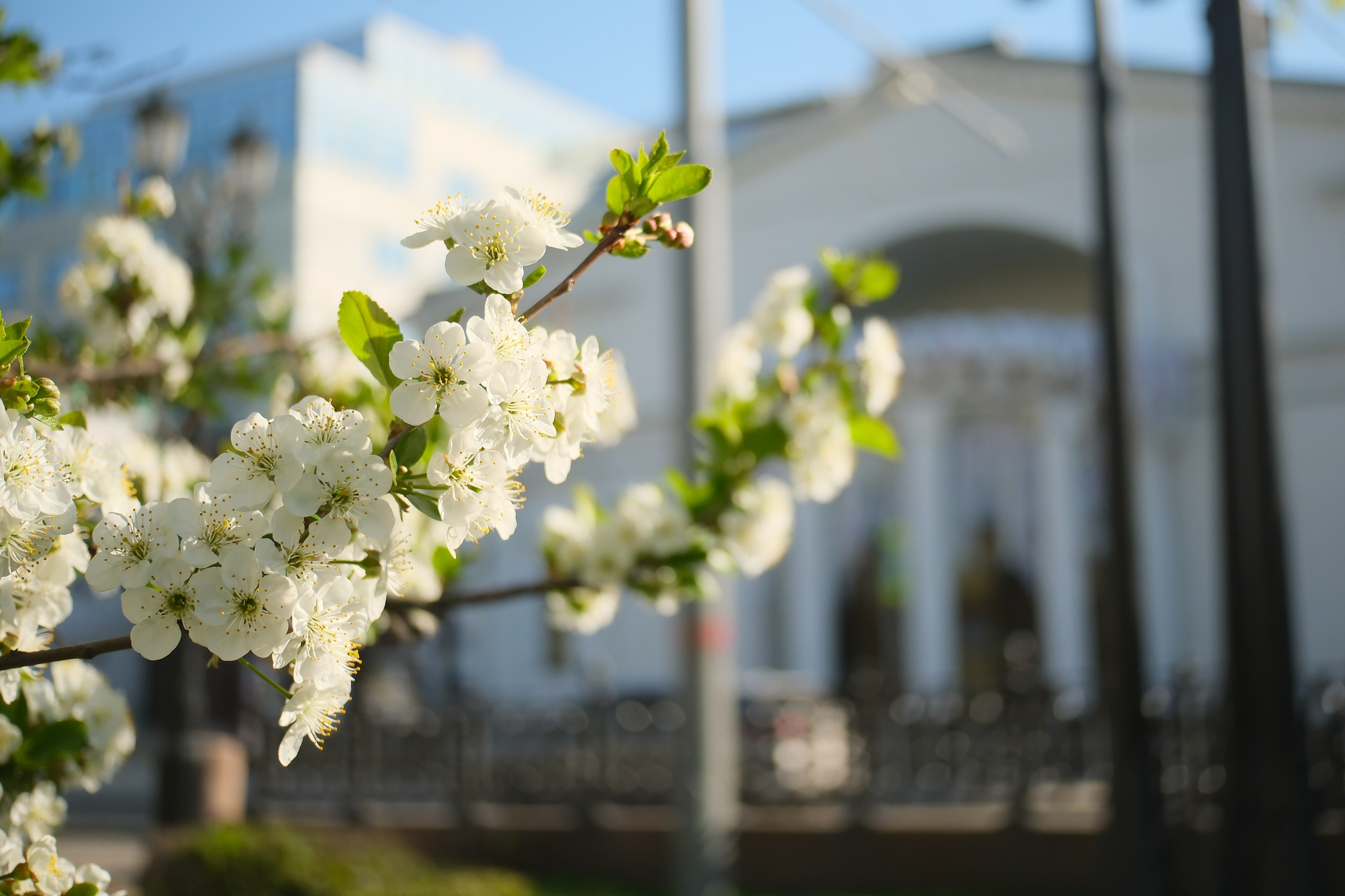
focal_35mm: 41
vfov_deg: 32.6
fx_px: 1532
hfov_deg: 47.4
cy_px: 448
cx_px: 672
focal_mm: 27
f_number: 2.8
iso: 640
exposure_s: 1/4000
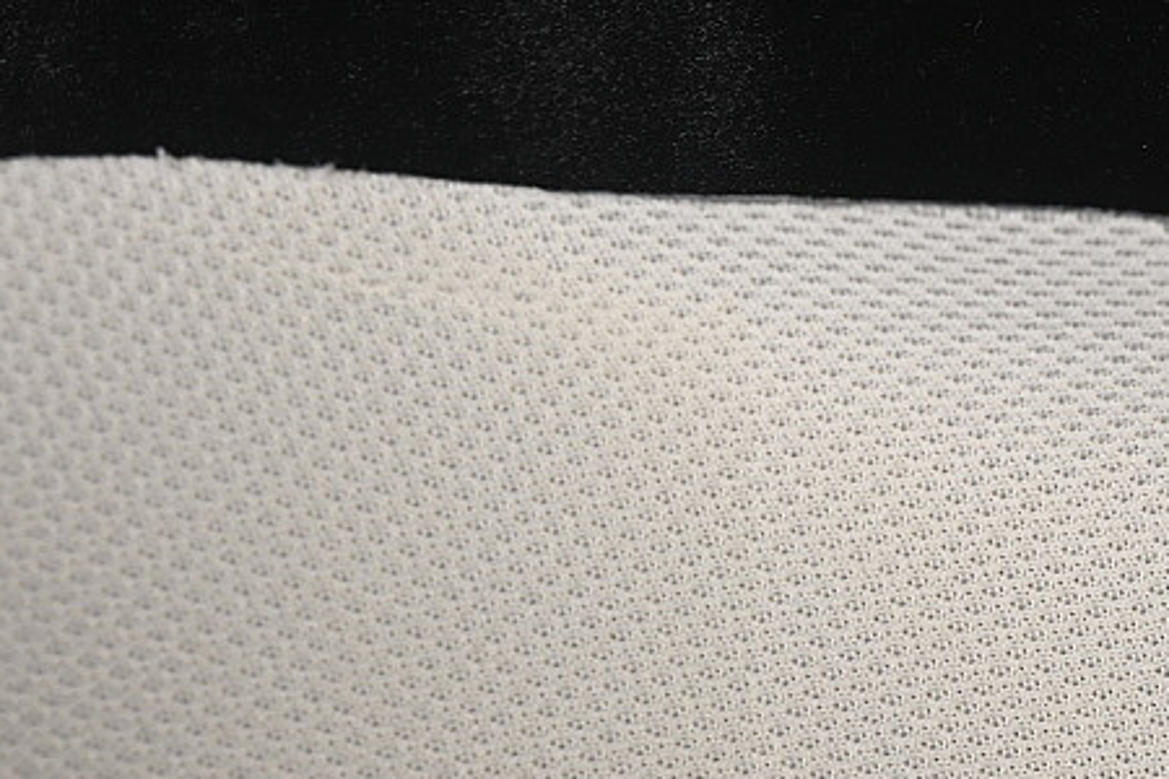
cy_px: 789
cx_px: 964
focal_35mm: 180
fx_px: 5845
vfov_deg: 7.6
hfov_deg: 11.4
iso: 160
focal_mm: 50
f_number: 7.1
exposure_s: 1/80
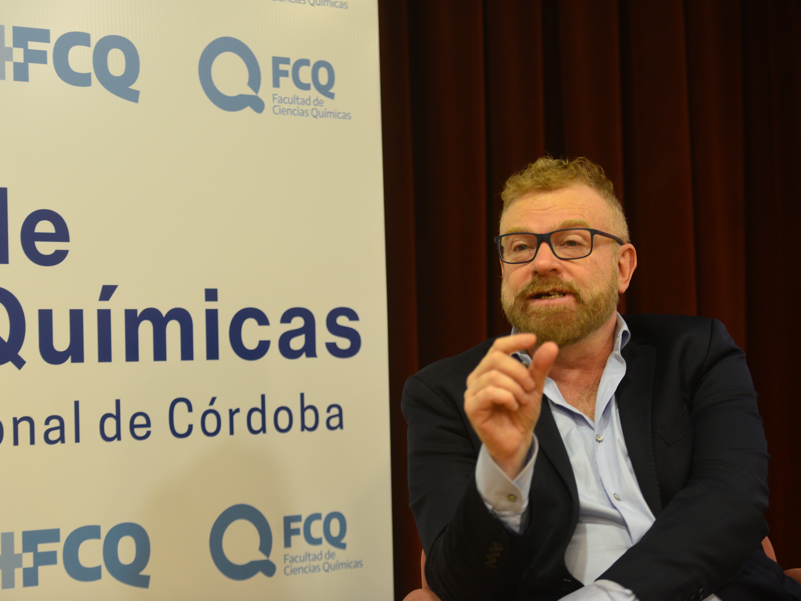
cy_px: 299
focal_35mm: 87
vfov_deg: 17.0
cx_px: 361
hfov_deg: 22.5
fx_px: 2013
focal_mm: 80
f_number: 2.8
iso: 1250
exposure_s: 1/100
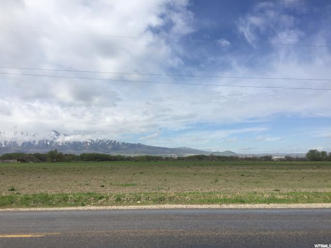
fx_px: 277
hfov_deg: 61.7
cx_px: 166
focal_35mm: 29
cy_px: 124
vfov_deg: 48.2
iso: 32
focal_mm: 4.15
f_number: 2.2
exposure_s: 1/3300
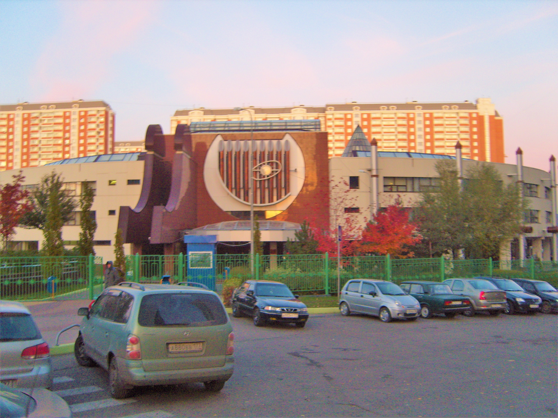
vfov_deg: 40.7
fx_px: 564
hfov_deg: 52.6
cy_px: 209
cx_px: 279
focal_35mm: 35
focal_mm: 7.4
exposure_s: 1/30
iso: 183
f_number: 2.8
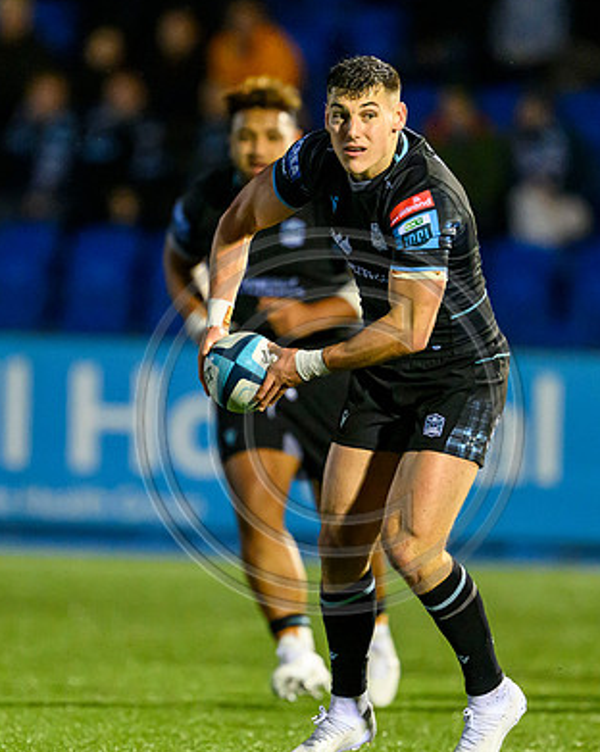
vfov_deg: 2.6
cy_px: 430
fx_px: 16741
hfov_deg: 2.1
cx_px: 375
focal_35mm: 753
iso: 10000
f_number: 3.2
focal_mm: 400
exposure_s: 1/1250
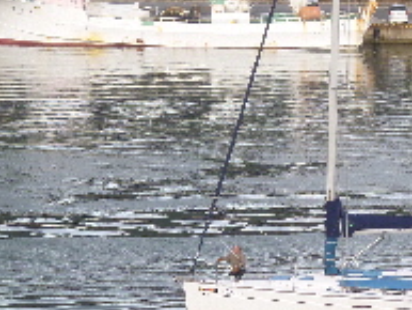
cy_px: 146
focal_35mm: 207
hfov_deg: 9.5
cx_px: 350
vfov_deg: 7.2
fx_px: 2465
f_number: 4.6
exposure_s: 1/200
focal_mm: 14.3
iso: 200
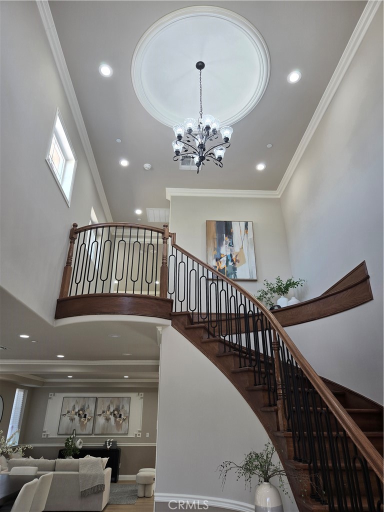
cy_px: 256
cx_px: 192
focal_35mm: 23
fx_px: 340
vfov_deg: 73.9
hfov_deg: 58.9
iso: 50
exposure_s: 1/120
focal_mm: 5.4
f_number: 1.8
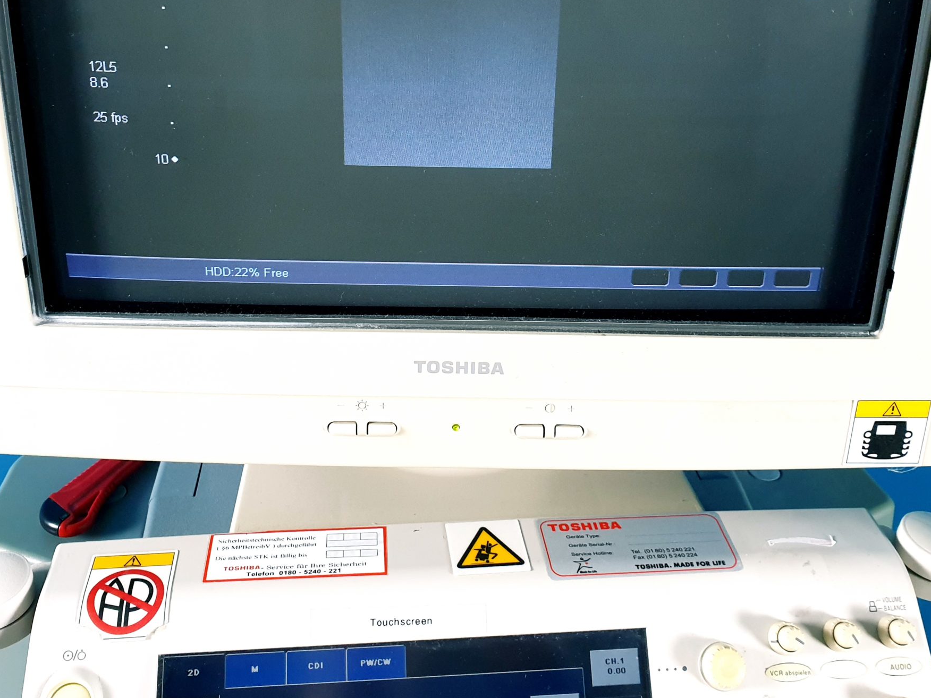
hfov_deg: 49.0
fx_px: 1022
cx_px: 449
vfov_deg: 37.1
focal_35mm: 38
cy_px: 207
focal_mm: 4.3
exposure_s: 1/50
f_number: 2.4
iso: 250
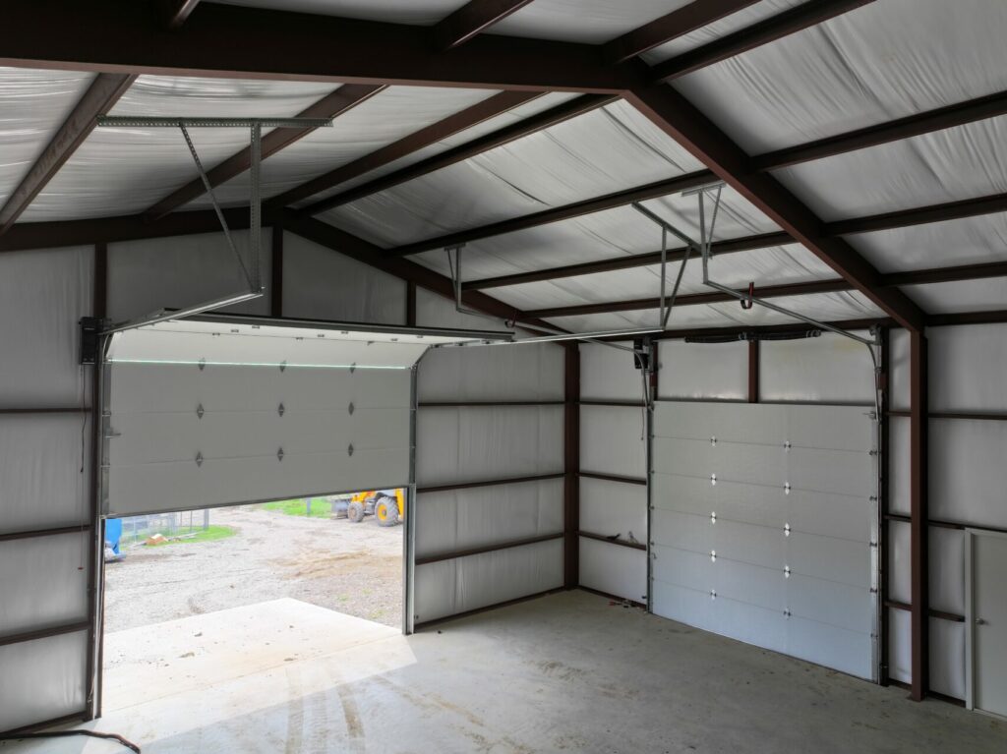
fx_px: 698
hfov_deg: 71.6
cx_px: 504
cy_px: 377
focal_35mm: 24
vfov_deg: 56.8
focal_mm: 12.29
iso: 100
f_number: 3.2
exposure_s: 1/120
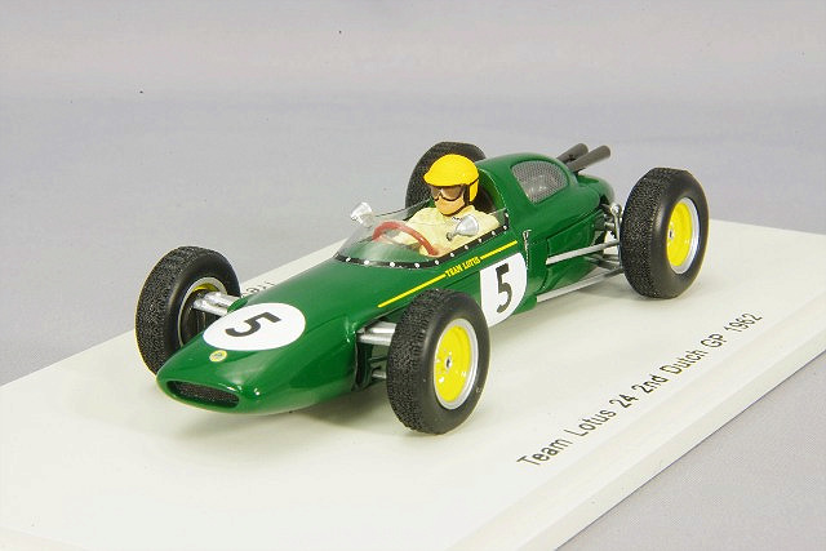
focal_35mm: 112
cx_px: 413
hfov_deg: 18.3
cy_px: 276
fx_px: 2570
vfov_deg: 12.2
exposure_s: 1
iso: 400
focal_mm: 75
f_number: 32
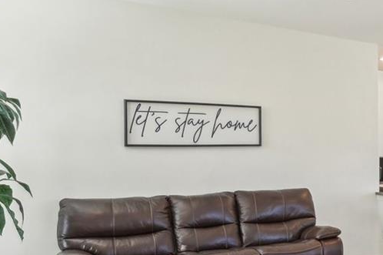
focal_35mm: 45
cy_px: 161
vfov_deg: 29.7
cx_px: 461
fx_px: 478
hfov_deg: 34.7
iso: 400
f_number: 8
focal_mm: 14
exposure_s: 1/40
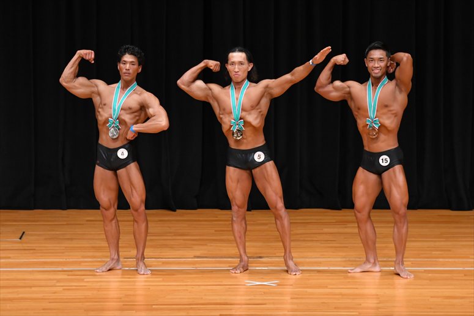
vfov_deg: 5.7
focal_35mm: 240
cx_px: 237
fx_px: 3158
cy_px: 158
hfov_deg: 8.6
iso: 3200
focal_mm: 160
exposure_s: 1/400
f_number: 5.6
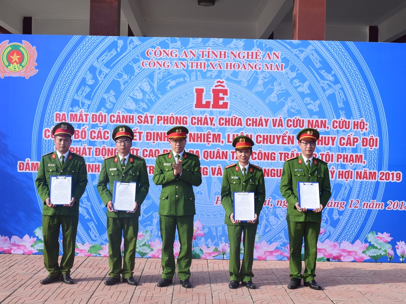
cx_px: 198
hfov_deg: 37.8
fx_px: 593
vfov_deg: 28.8
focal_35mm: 51
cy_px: 152
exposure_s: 1/400
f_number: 11
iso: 400
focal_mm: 31
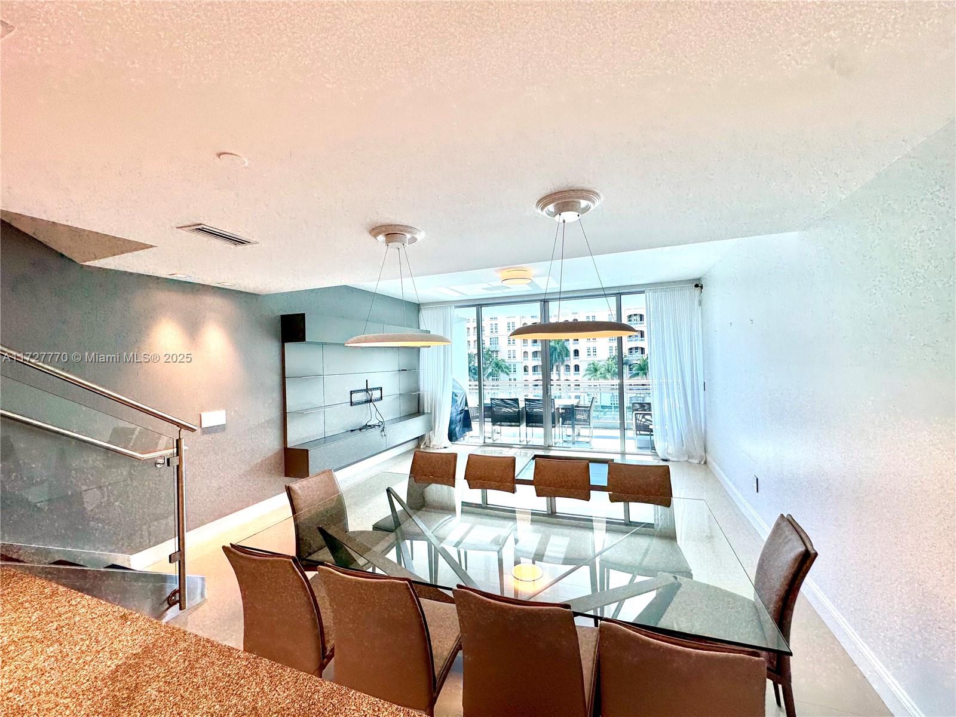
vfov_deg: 85.7
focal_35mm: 14
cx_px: 478
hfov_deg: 102.1
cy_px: 358
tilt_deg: +1.5
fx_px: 387
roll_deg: +2.1
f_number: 2.2
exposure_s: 1/211
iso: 40
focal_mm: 2.22
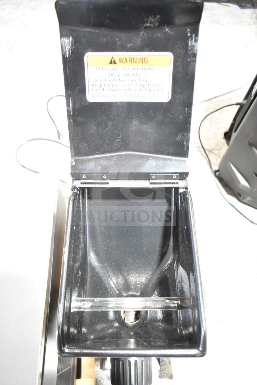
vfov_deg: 67.4
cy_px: 192
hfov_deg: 48.0
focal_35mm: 27
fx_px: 289
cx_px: 128
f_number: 3.5
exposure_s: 1/30
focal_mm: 18
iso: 2500
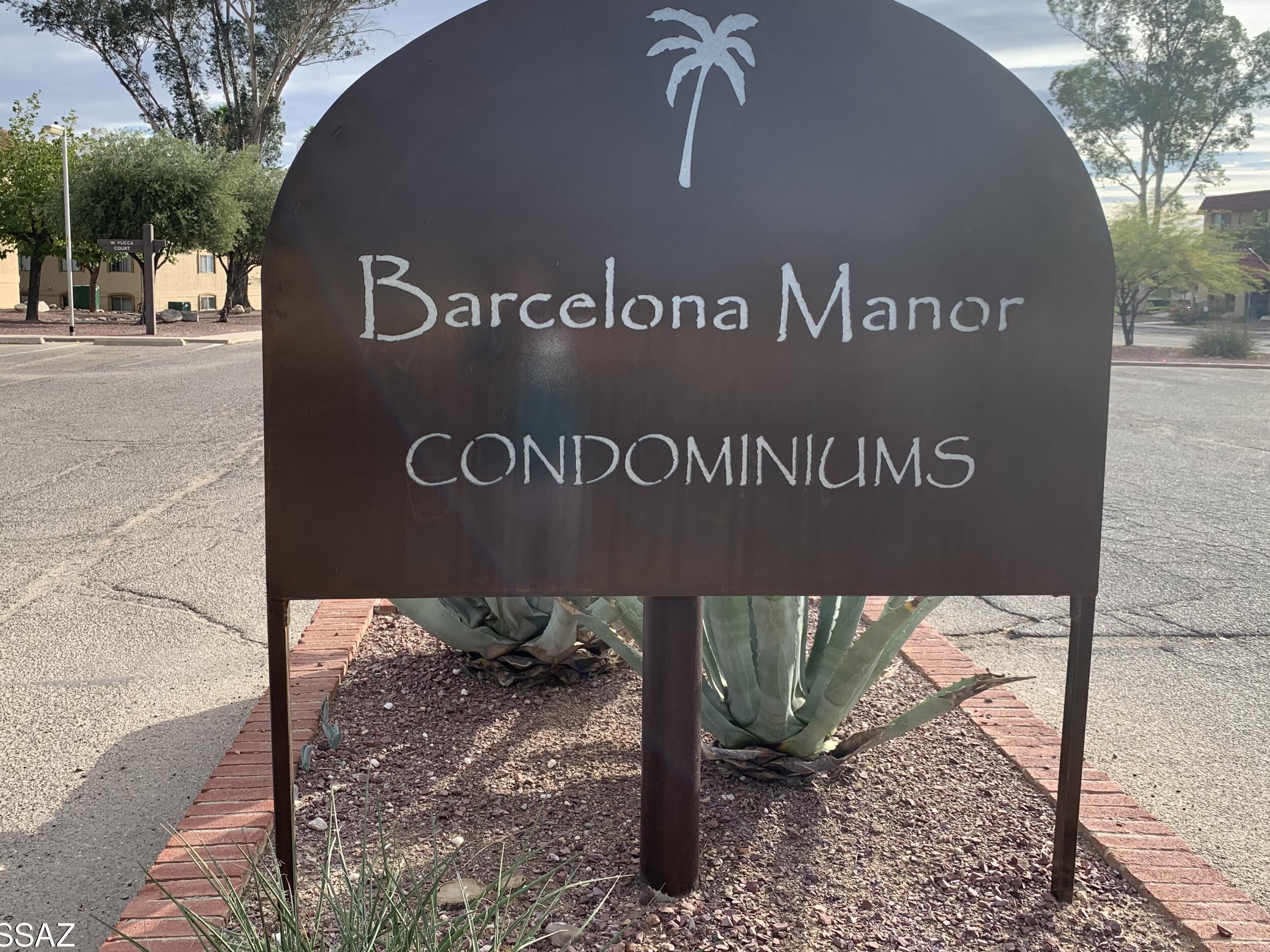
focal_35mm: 31
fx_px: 1137
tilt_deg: -4.4
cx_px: 601
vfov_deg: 45.4
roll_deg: +1.2
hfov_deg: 58.3
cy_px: 420
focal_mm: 4.25
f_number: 1.8
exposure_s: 1/1220
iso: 25
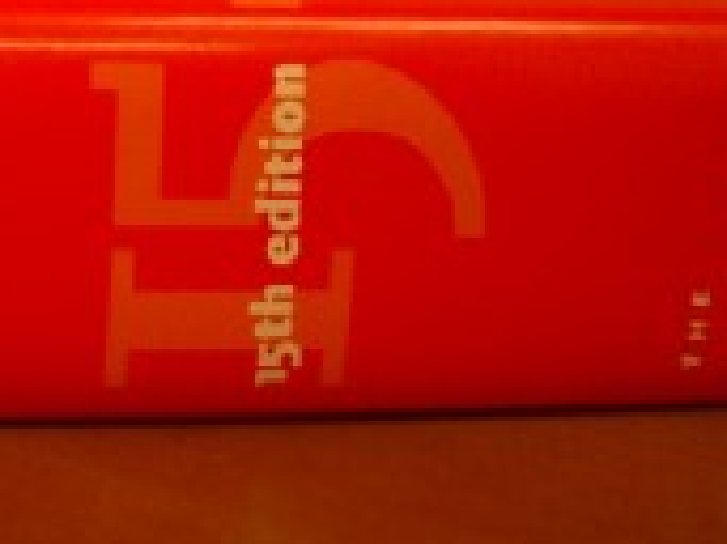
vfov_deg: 16.2
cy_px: -66
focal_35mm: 88
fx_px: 1847
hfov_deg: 21.4
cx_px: -21
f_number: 2.6
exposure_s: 1/30
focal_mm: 5.8
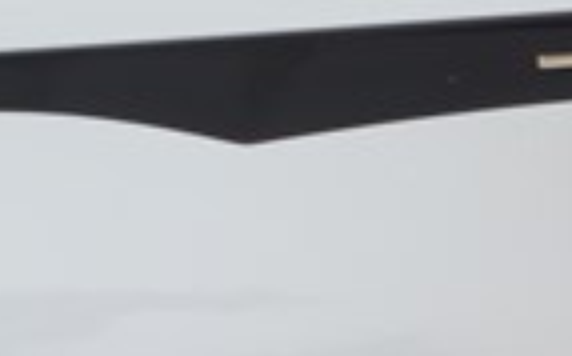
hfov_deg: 9.8
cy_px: 48
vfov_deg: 6.1
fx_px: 3332
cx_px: 192
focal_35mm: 214
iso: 100
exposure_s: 1/4
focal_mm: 50
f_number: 29
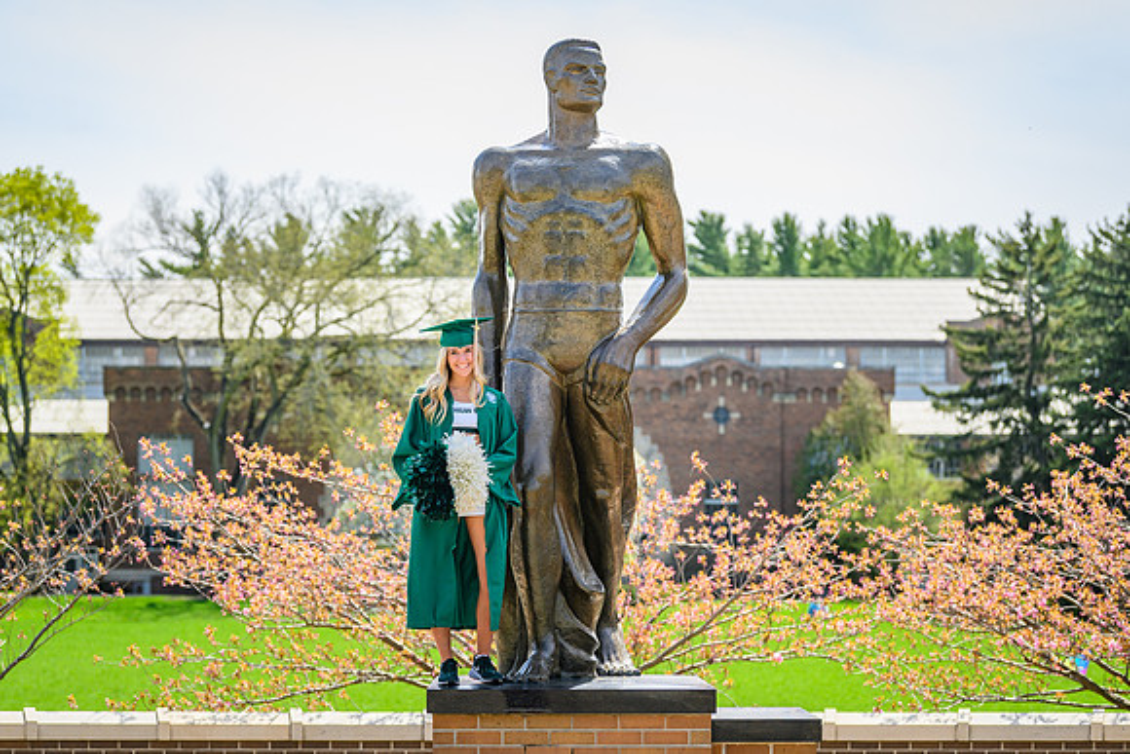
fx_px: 3041
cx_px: 572
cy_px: 377
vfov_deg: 14.1
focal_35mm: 97
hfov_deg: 21.0
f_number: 4
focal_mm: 95
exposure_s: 1/2500
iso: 400
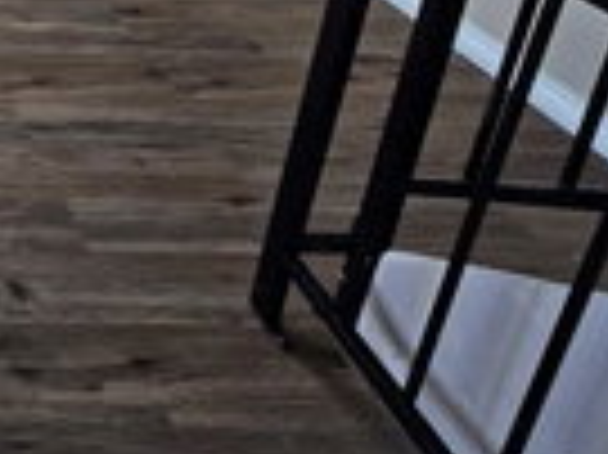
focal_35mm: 41
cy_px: -207
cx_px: -268
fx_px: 719
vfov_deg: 26.6
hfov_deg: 30.2
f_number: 2.2
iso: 100
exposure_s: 1/60
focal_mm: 2.2
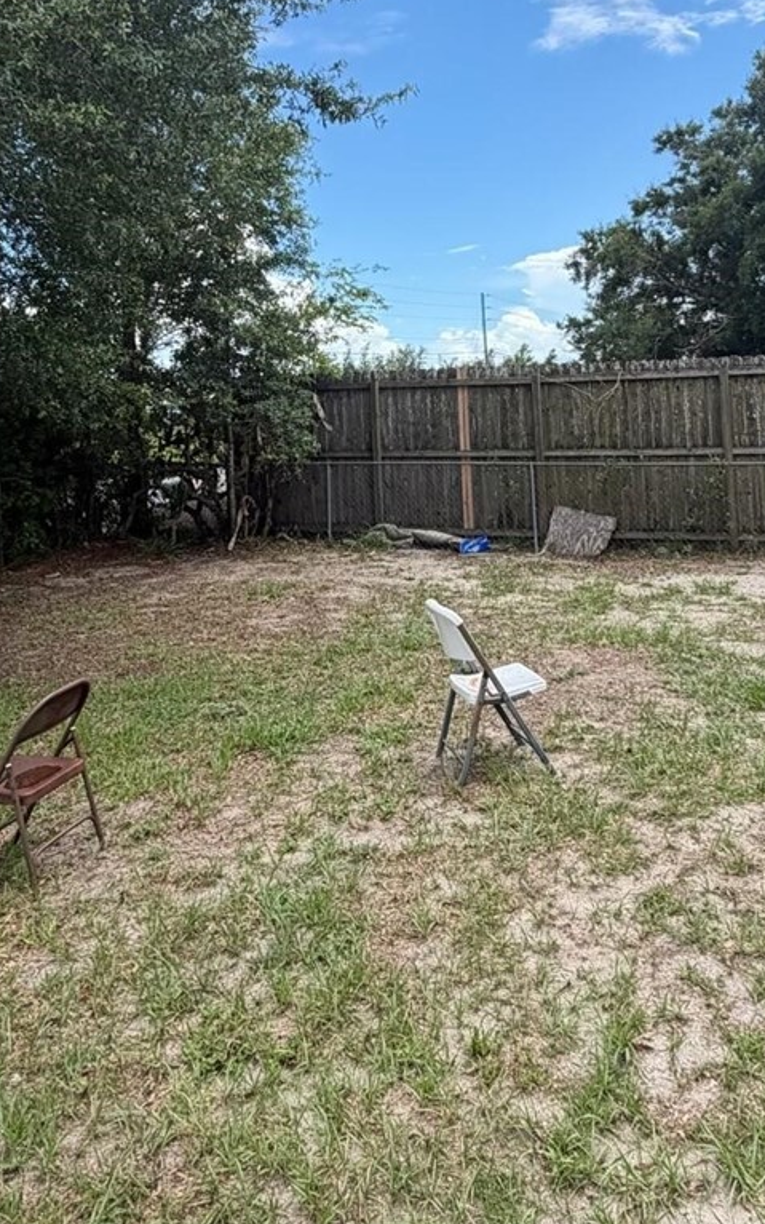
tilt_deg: +1.1
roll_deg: +6.0
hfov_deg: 40.6
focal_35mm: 31
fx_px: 1034
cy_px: 356
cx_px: 423
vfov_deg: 59.0
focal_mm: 2.22
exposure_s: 1/770
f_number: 2.2
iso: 40
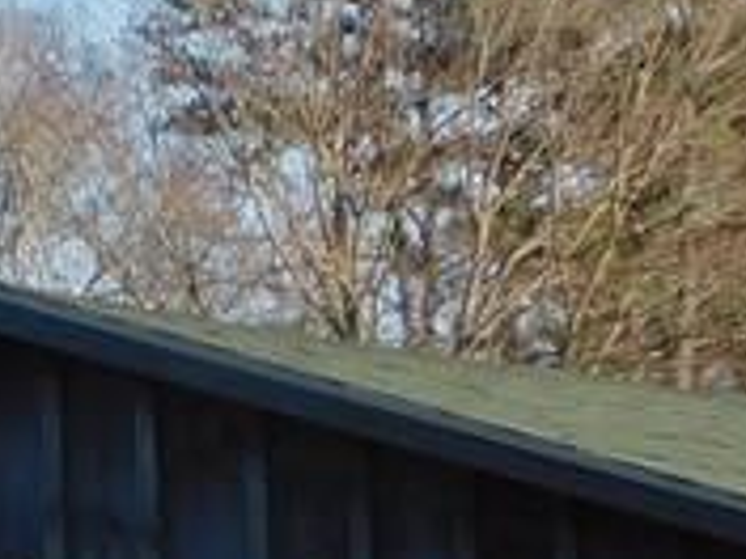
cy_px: 686
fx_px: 7392
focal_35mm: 343
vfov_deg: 4.3
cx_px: -441
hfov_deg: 5.7
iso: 125
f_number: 4
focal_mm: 10.4
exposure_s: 1/640
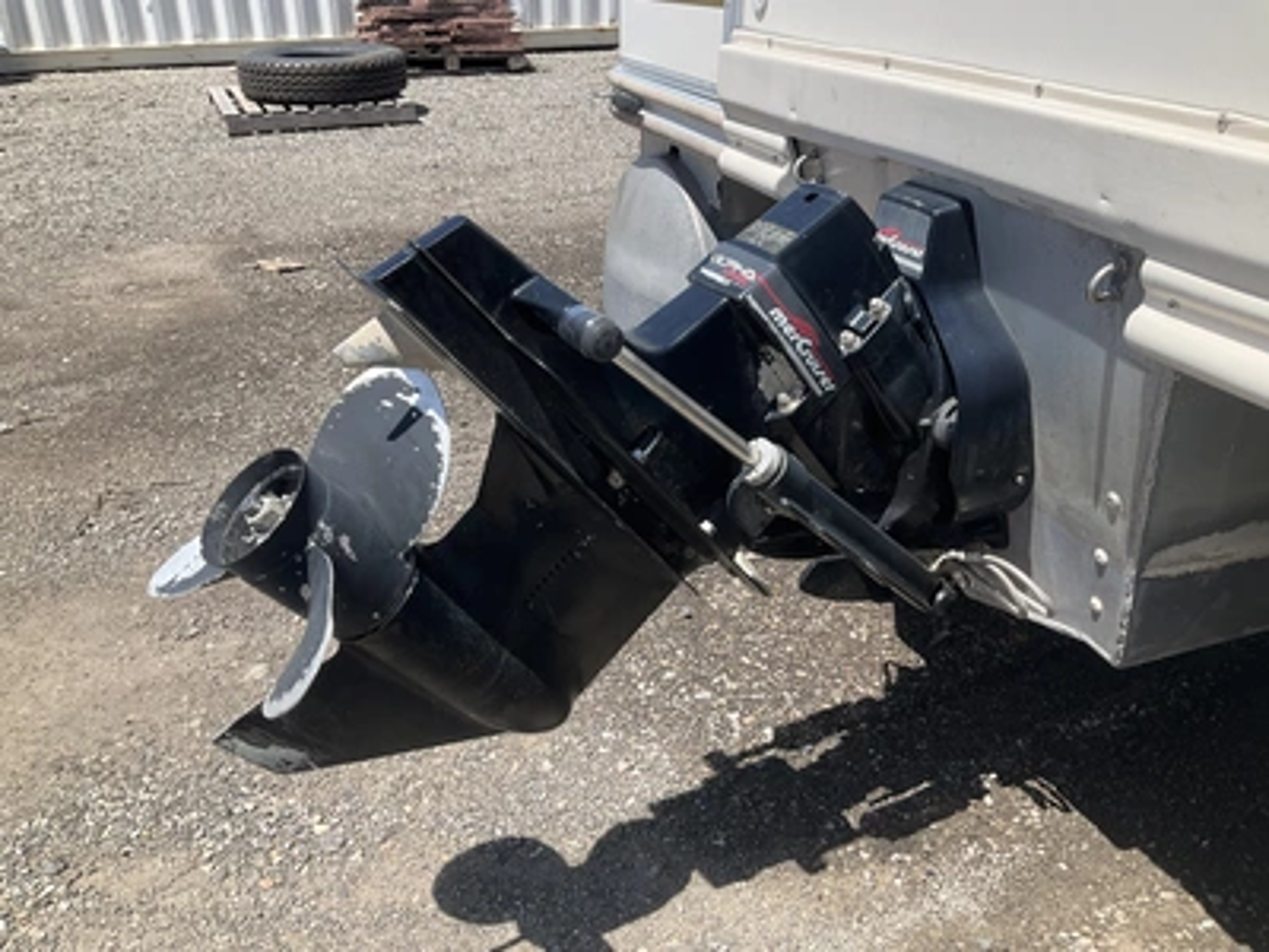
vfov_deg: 48.2
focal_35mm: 29
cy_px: 476
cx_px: 634
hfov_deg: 61.7
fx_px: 1063
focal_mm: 3
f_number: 1.8
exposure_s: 1/1279
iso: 25
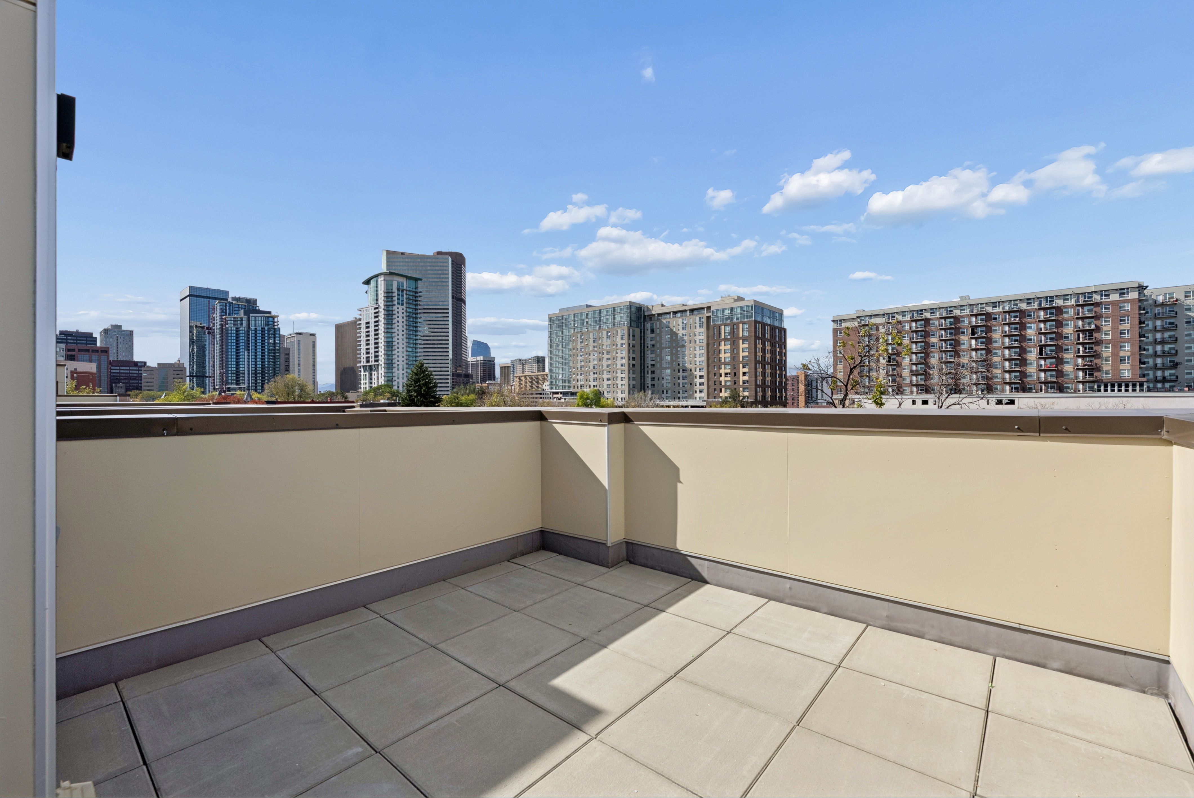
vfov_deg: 77.4
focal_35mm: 15
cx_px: 597
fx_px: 498
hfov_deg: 100.4
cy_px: 399
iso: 200
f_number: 10
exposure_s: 1/640
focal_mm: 15
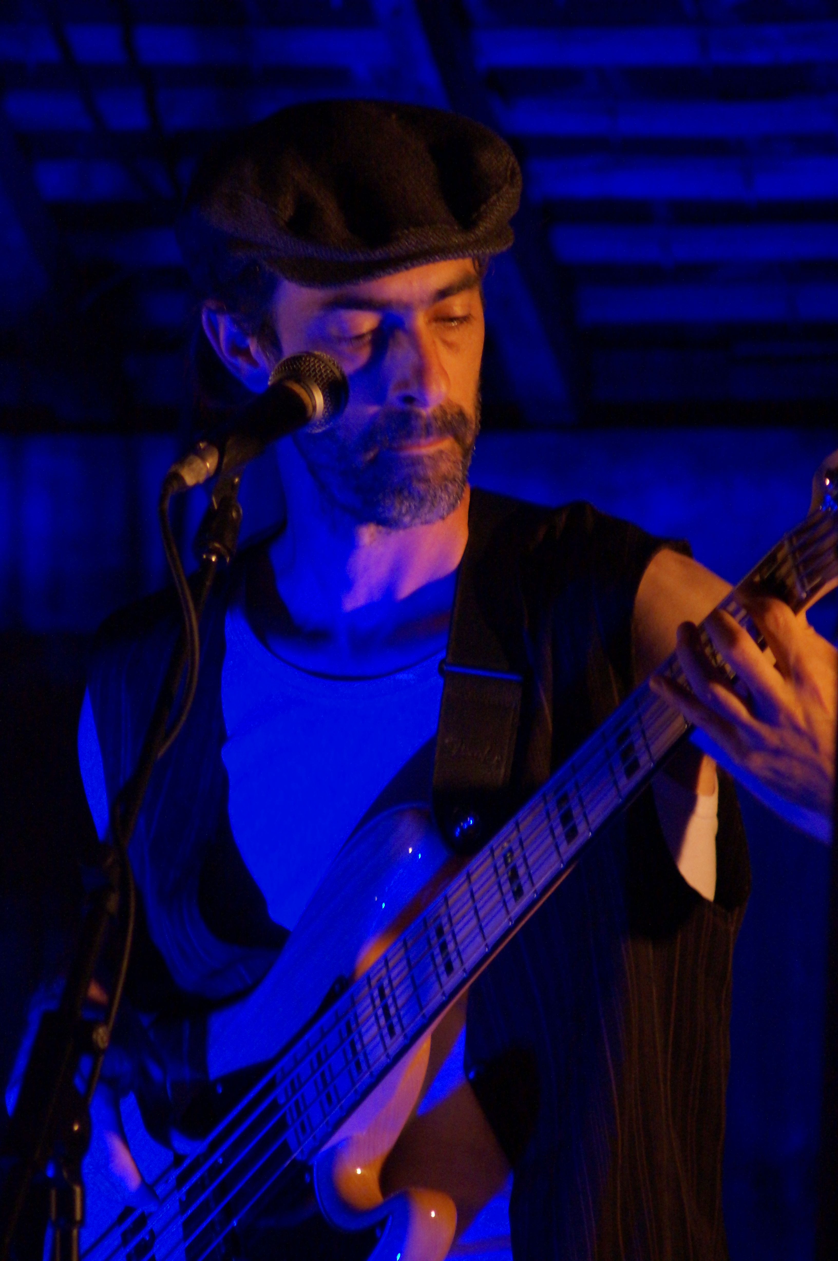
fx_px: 15747
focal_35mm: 450
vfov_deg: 4.6
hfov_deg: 3.0
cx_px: 419
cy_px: 630
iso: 3200
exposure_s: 1/100
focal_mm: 300
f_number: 5.6
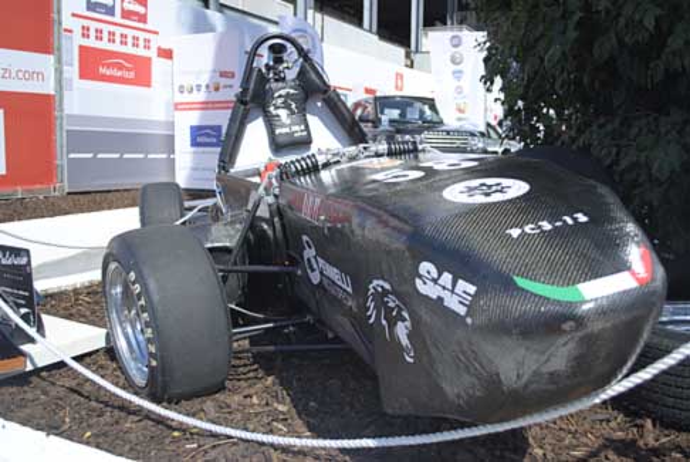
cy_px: 231
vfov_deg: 40.0
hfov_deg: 57.2
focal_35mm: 33
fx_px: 633
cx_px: 345
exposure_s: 1/800
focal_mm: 22
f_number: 4
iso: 100
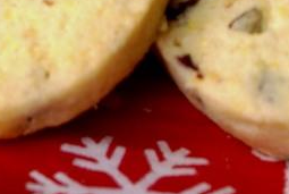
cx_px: 7
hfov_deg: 6.8
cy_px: -64
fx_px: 2421
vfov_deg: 4.6
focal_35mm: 301
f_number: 5.6
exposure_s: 1/100
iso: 125
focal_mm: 50
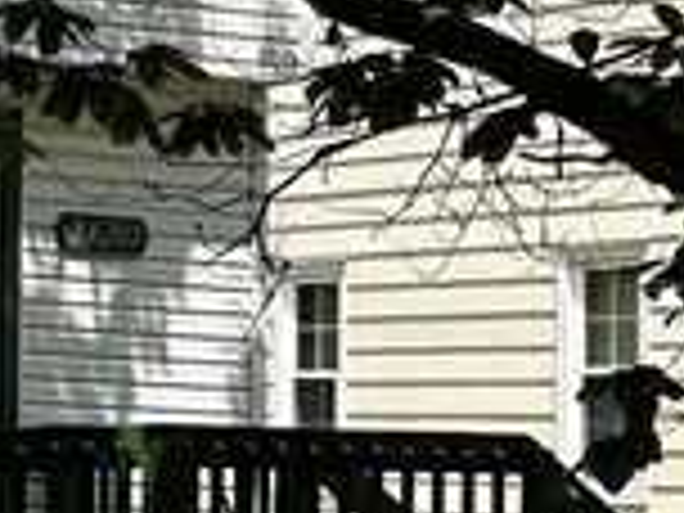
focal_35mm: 175
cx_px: -914
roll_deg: -1.5
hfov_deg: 10.0
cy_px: 189
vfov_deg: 8.5
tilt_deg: +2.4
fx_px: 3458
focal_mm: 5.96
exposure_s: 1/2342
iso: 50
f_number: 1.6
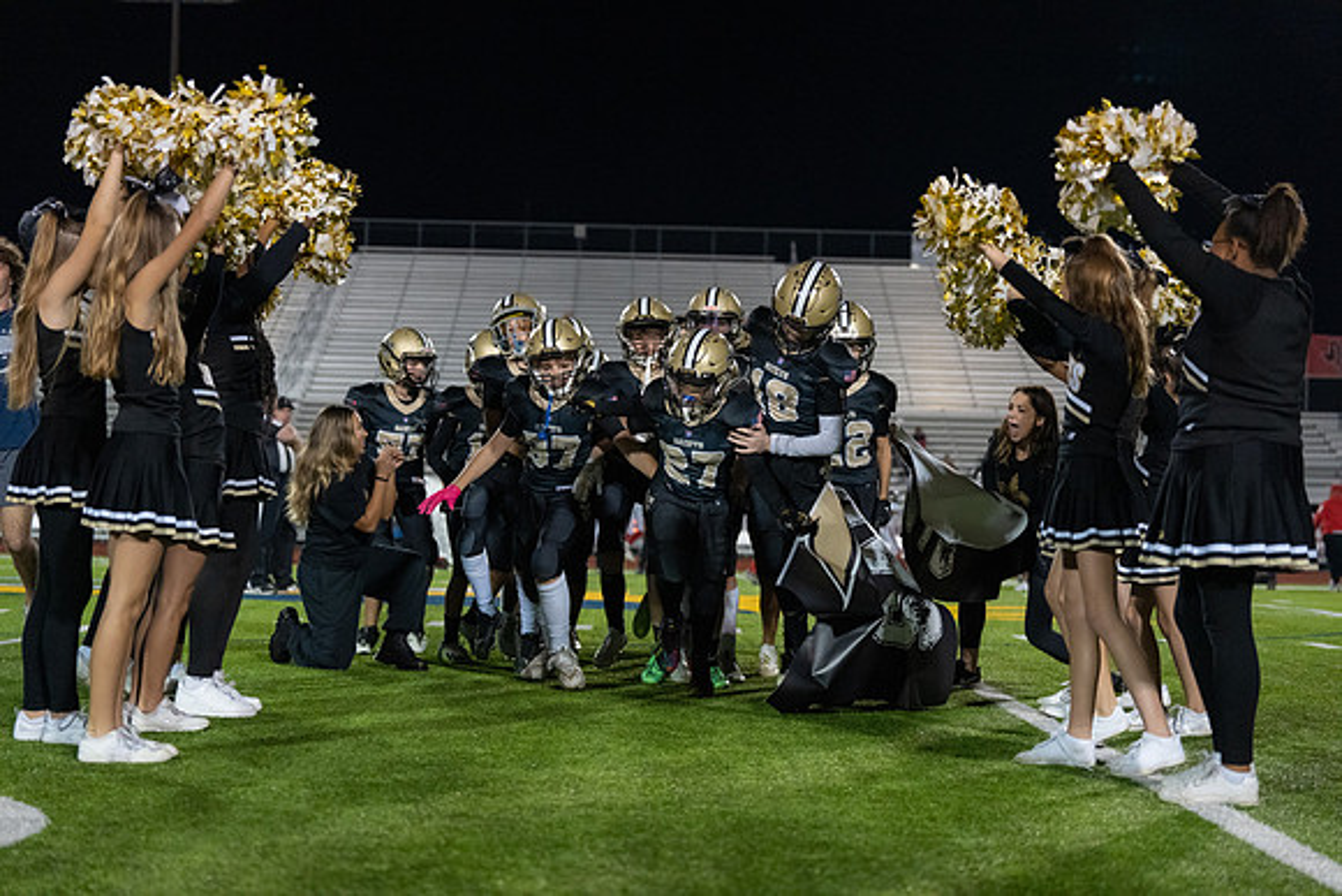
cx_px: 671
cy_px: 448
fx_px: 2610
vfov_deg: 19.5
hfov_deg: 28.8
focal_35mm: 70
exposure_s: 1/1250
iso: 6400
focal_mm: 70
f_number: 2.8
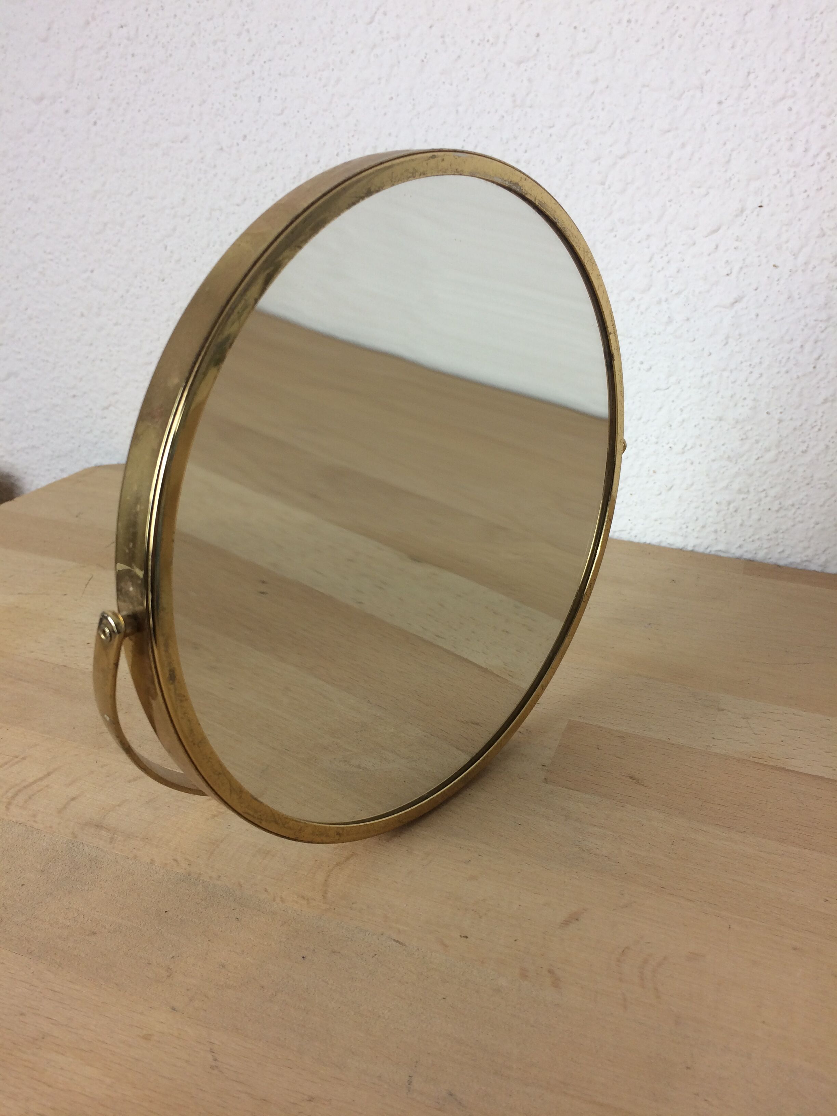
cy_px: 558
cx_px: 418
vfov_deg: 61.7
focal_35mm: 29
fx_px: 935
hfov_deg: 48.2
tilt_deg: -24.2
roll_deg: -1.8
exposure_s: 1/50
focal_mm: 4.15
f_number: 2.2
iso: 32
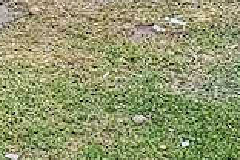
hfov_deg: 16.5
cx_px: -88
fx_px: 773
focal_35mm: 116
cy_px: -149
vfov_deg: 10.9
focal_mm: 4.22
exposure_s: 1/100
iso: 50
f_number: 1.8
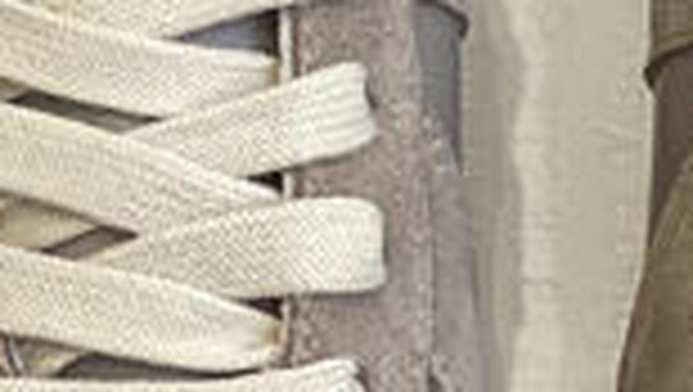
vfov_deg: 3.8
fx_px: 5868
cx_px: 531
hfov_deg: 6.8
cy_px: 72
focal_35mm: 319
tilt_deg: -47.4
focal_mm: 6
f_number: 2
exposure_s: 1/122
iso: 50
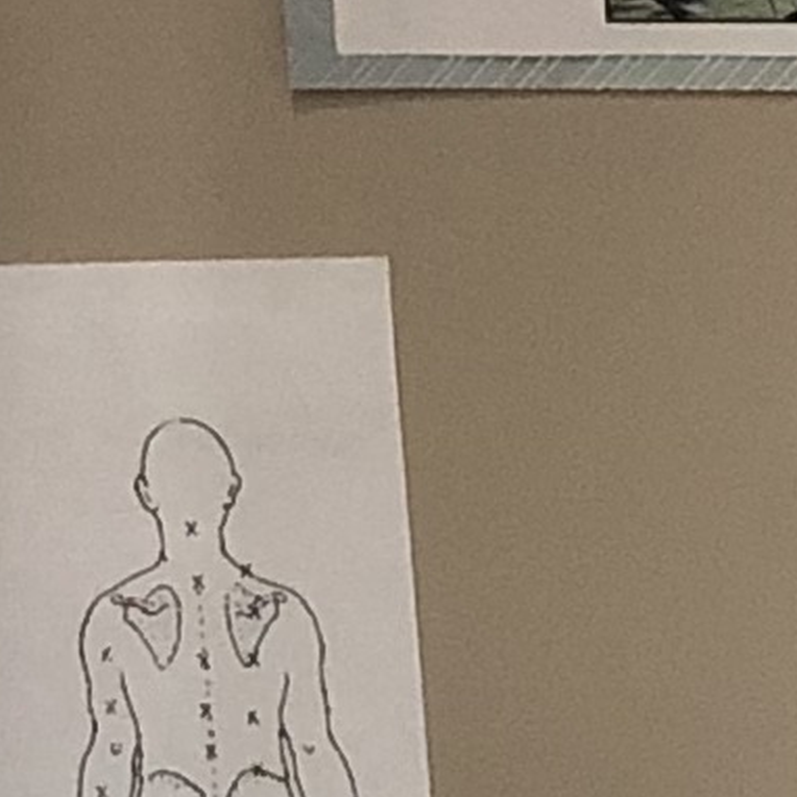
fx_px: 6799
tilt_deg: -18.0
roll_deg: +0.6
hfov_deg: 6.6
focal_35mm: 261
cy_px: 1456
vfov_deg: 6.6
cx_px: 1429
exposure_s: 1/15
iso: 80
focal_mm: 3.99
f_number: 1.8
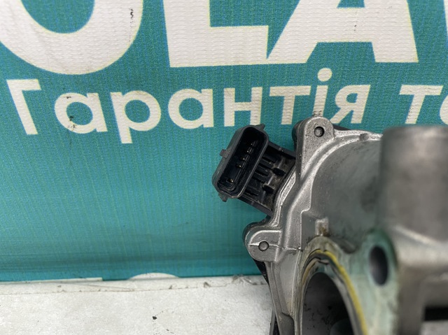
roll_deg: +1.3
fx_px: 336
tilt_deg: -35.2
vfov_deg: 53.0
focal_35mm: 26
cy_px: 168
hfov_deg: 67.3
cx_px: 224
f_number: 1.6
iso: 80
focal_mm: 4.2
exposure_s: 1/50
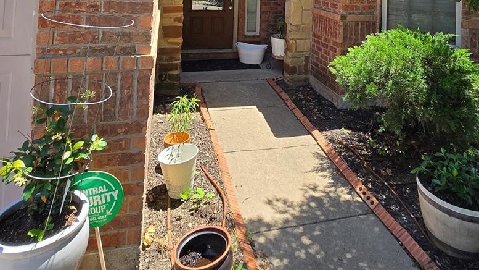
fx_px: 356
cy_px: -32
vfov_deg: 35.1
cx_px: 277
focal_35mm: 28
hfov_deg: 67.5
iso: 25
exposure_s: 1/430
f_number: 2.2
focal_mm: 1.7
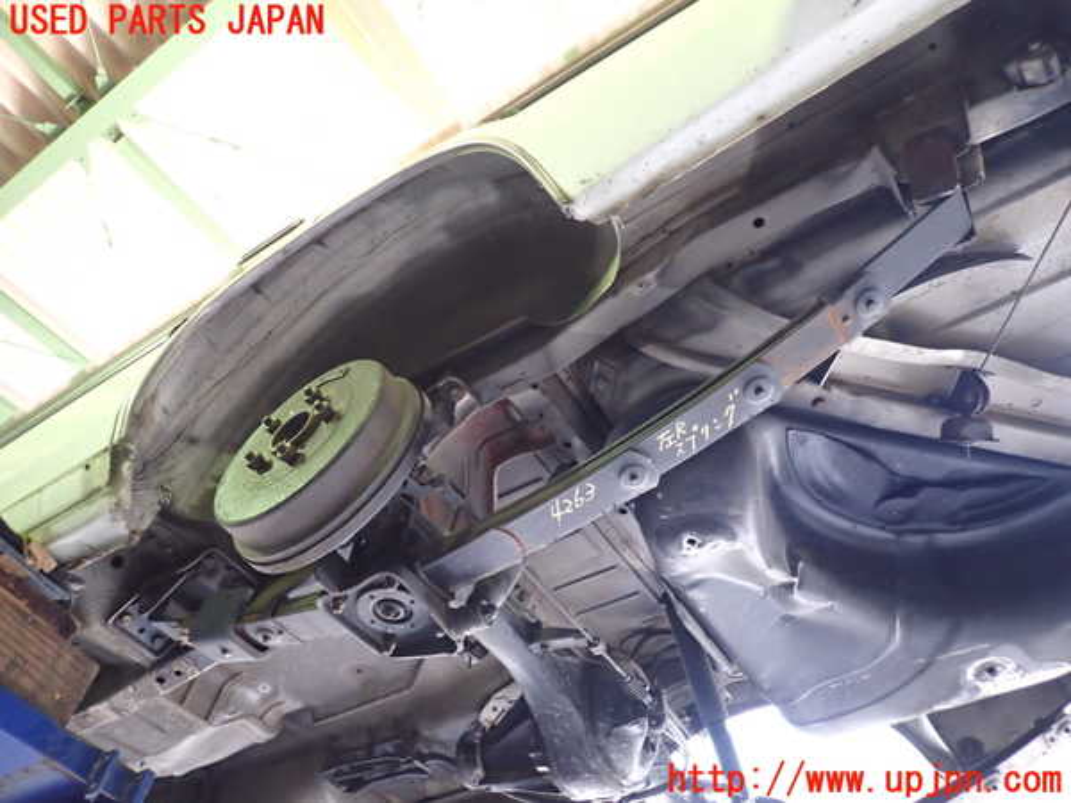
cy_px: 402
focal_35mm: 25
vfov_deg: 54.9
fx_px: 773
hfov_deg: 69.4
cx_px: 536
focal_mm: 4.5
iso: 500
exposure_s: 1/30
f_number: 2
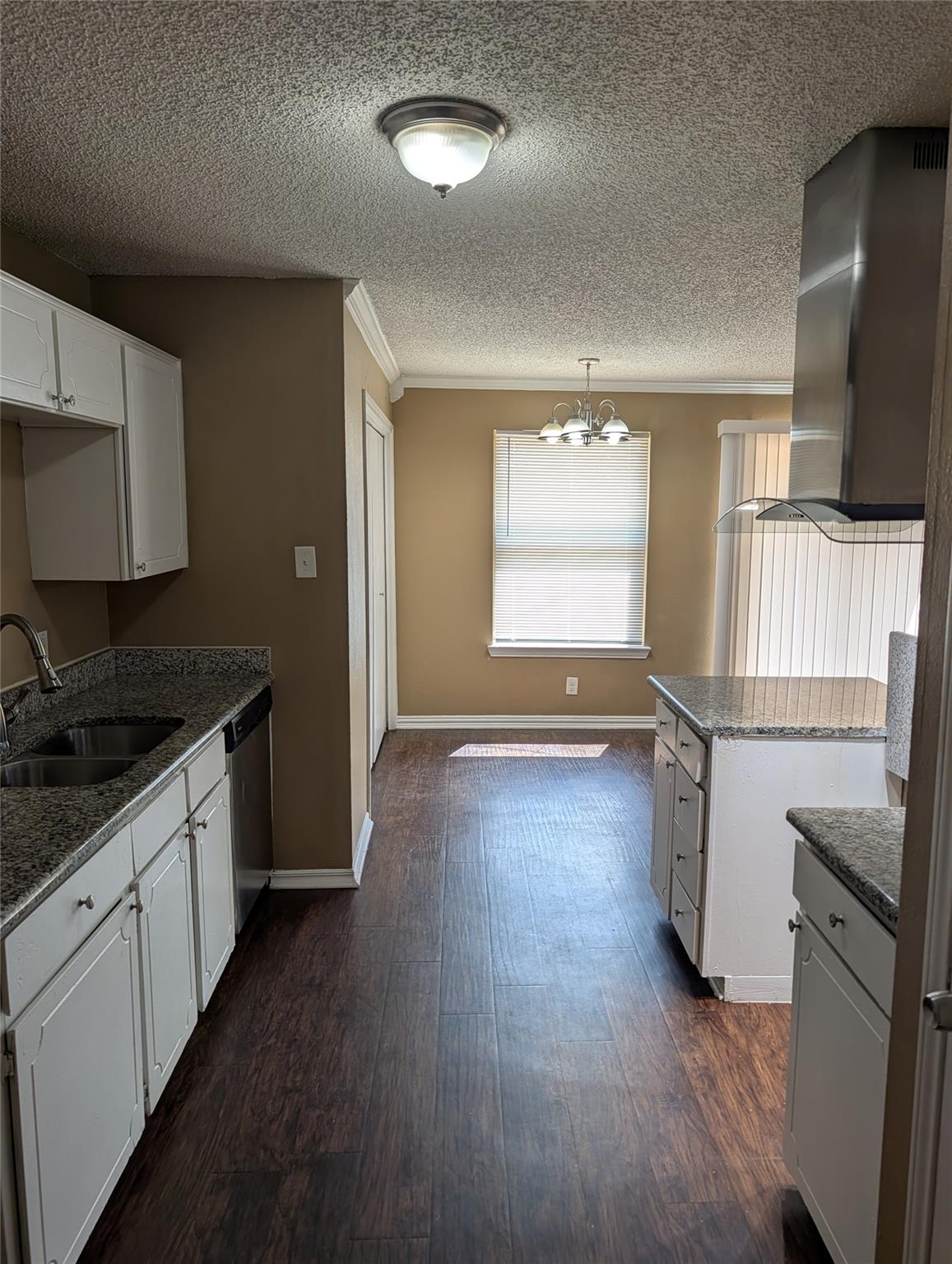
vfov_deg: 71.5
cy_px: 632
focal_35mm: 24
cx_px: 476
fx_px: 878
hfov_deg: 56.9
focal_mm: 6.9
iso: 42
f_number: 1.68
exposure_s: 1/120
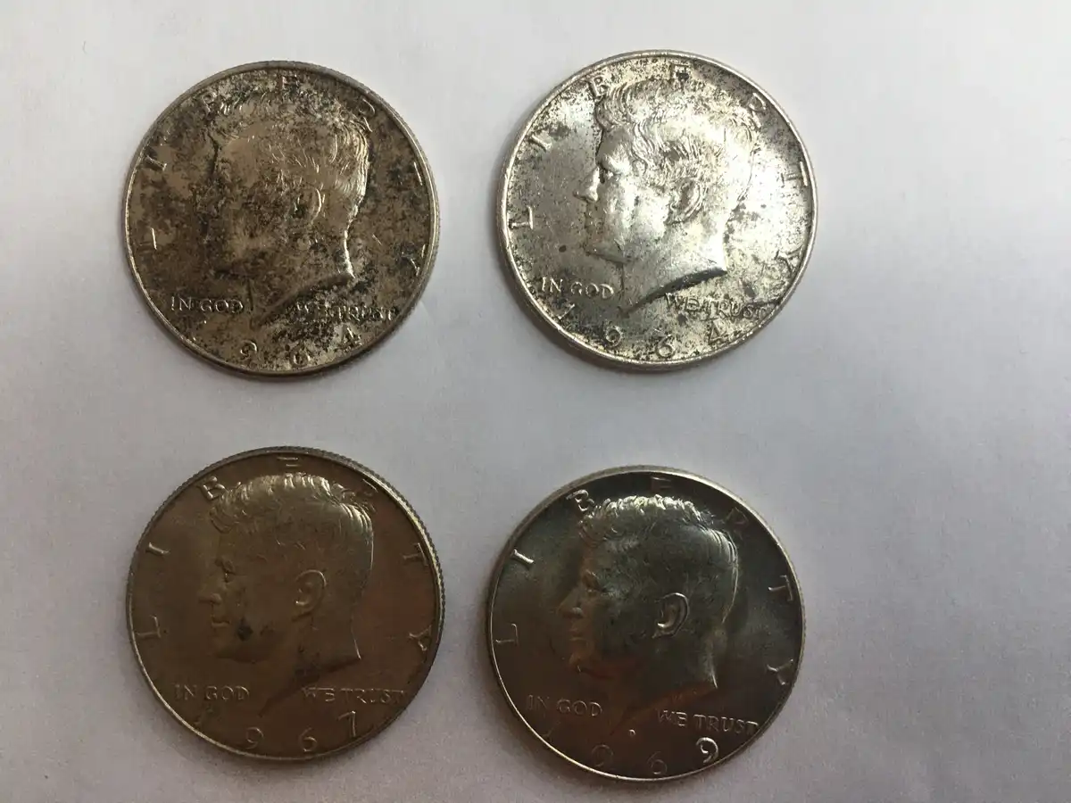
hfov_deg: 61.7
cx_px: 536
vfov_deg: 48.2
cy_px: 402
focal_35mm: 29
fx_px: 897
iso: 32
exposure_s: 1/30
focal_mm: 4.15
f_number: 2.2
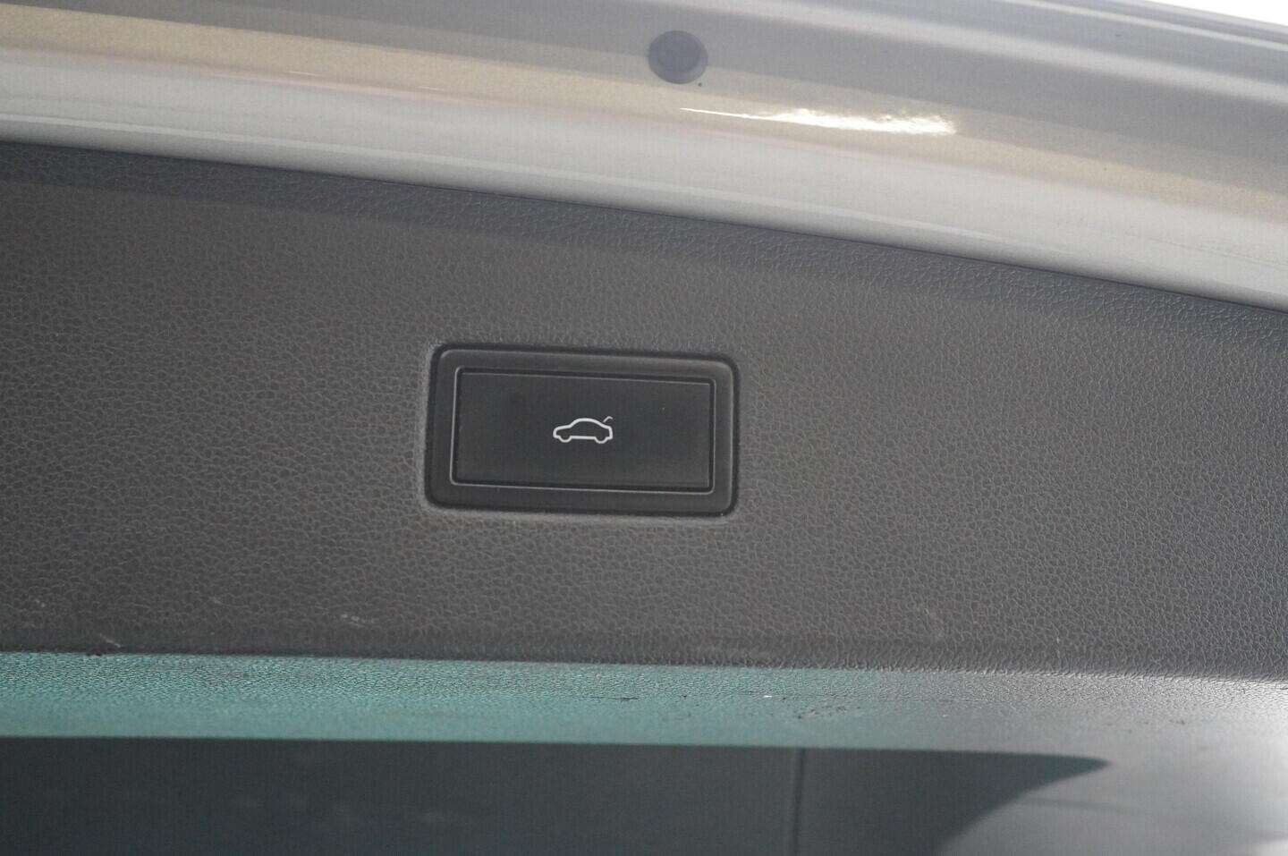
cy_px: 428
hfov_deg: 53.2
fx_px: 1287
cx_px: 644
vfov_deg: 36.8
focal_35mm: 36
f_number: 5.6
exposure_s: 1/250
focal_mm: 24
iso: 5000
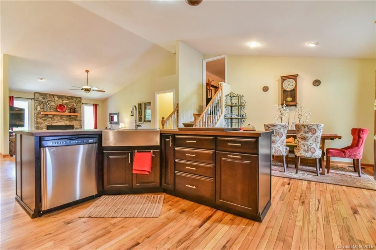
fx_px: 167
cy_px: 125
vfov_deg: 73.8
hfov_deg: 96.7
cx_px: 188
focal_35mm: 16
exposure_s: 1/125
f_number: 4.5
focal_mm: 16
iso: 4000
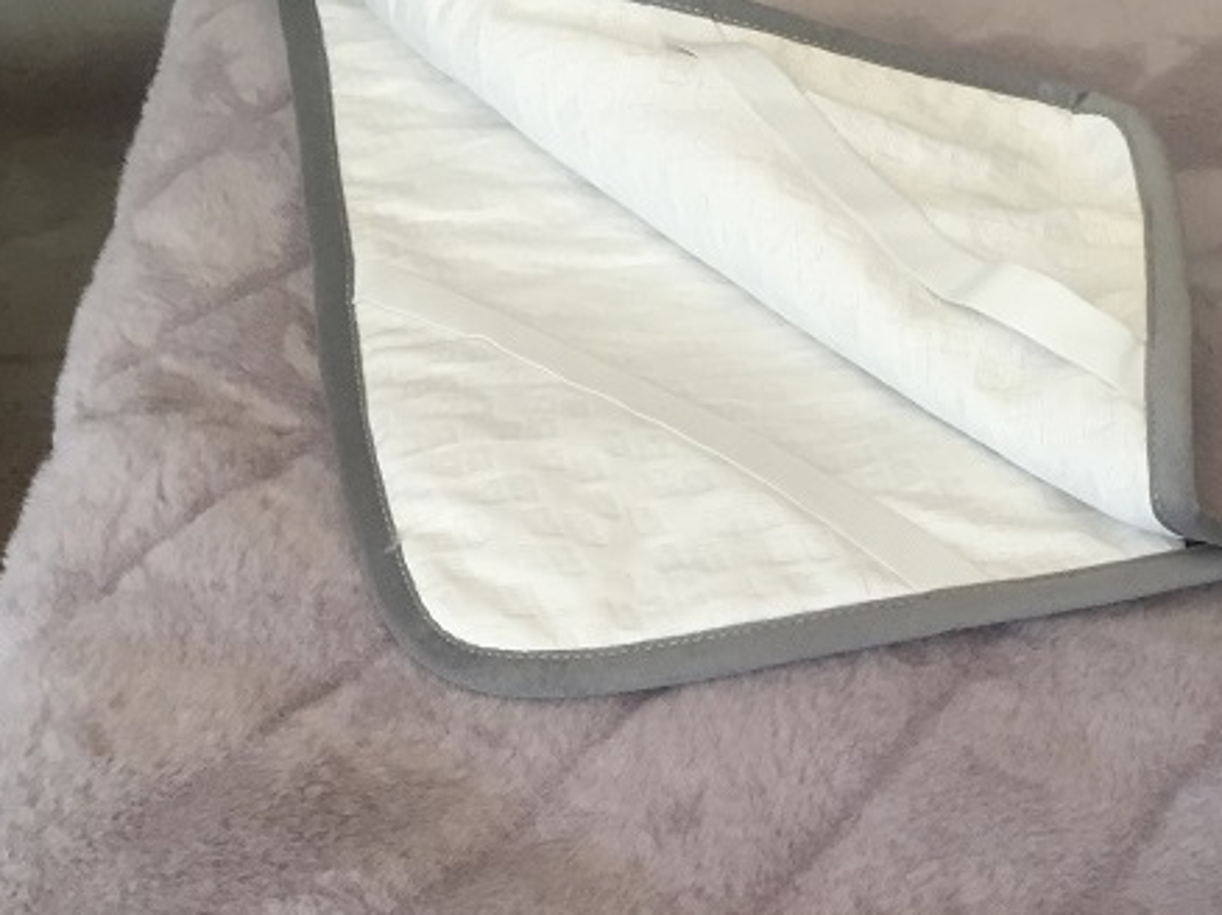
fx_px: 1870
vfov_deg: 27.3
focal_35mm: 53
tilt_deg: -51.1
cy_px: 611
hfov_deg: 35.8
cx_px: 831
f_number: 2.2
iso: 40
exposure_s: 1/33
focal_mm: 4.15
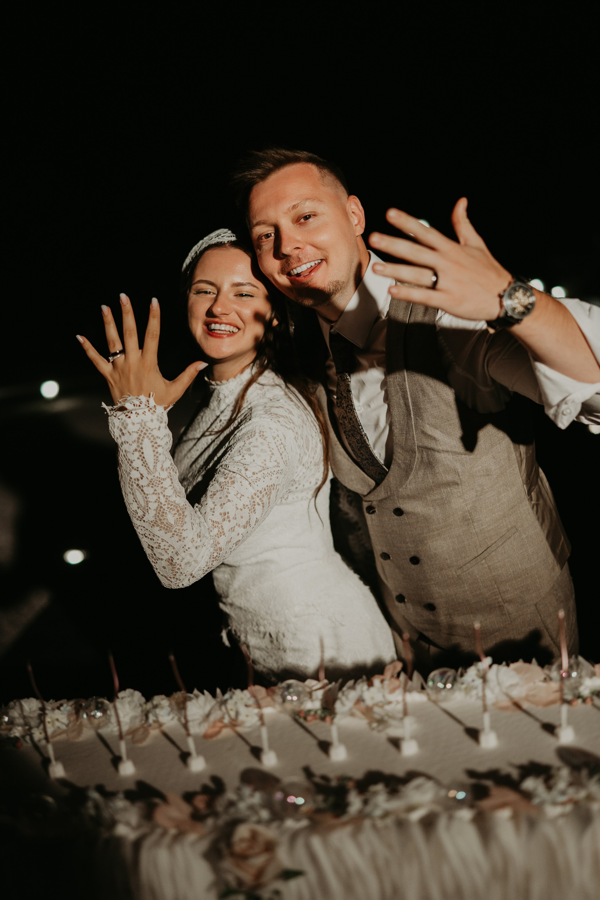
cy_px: 450
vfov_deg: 54.4
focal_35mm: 35
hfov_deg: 37.9
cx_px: 300
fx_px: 875
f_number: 1.6
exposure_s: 1/250
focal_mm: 35
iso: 800
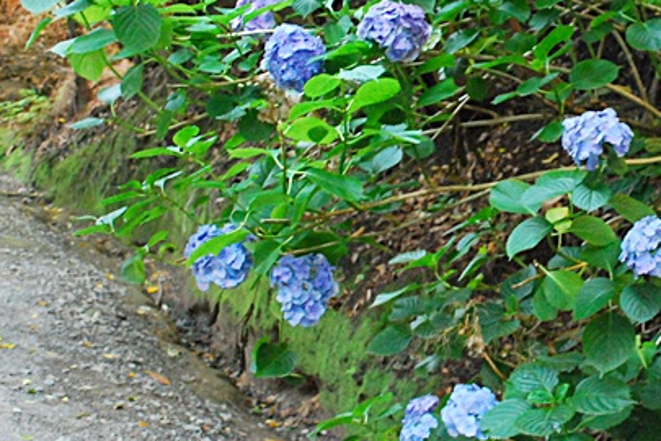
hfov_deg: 21.9
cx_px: 529
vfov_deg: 14.9
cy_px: 188
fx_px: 1689
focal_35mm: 92
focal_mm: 31
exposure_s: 1/13
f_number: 4.2
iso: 1600
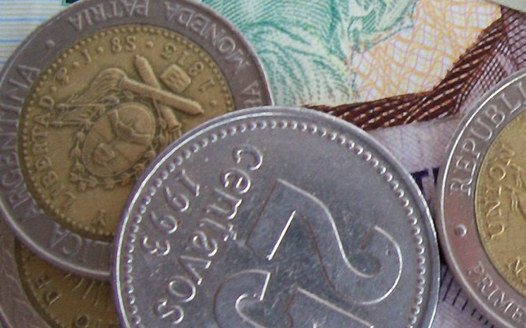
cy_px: 146
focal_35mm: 99
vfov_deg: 13.2
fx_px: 1419
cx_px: 563
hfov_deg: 20.1
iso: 80
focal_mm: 5.6
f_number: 2.7
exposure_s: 1/32.7
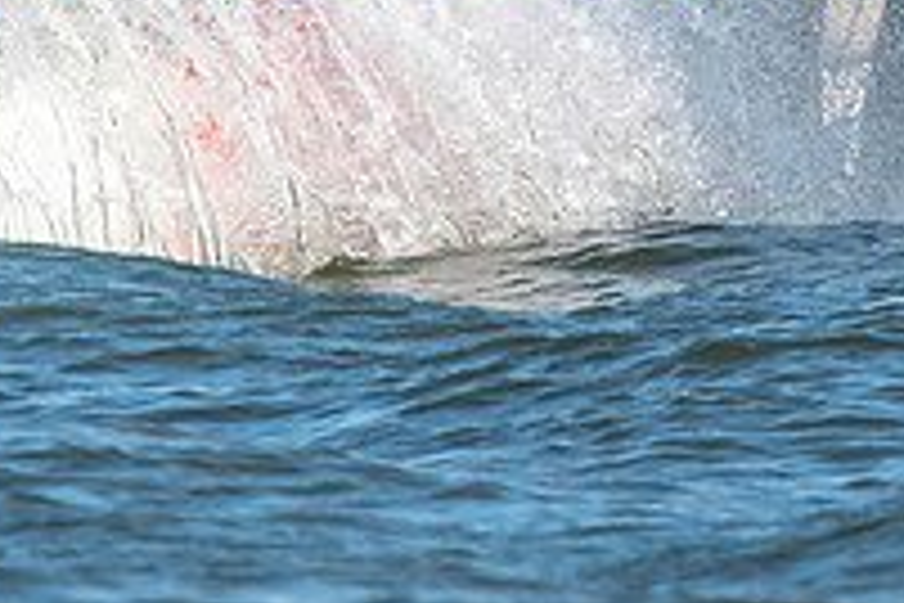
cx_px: 583
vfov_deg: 0.7
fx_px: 51725
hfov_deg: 1.0
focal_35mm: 2060
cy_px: -43
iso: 500
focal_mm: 420
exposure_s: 1/2500
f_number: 5.6
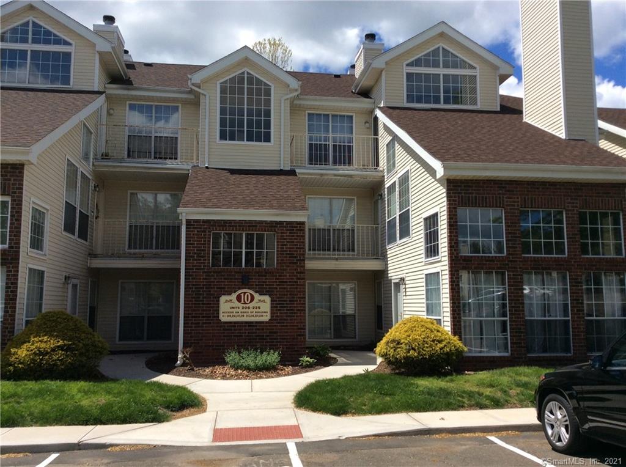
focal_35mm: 32
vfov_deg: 44.0
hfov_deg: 56.9
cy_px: 234
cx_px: 313
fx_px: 578
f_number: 2.4
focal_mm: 3.3
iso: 32
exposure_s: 1/1789
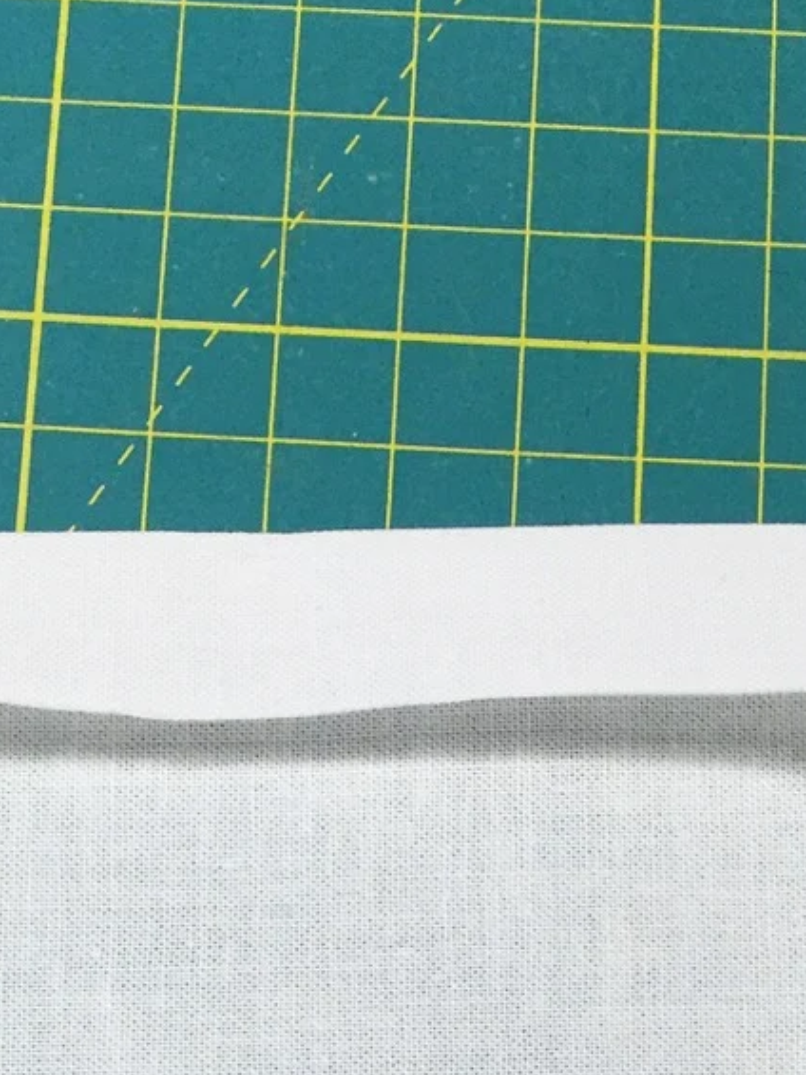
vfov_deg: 22.6
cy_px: 1398
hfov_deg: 19.1
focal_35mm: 77
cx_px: 290
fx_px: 2390
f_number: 2.2
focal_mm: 4.2
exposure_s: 1/33
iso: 80
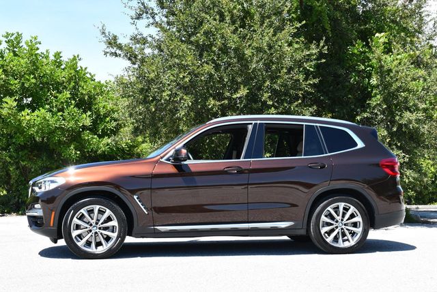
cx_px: 218
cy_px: 146
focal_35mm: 58
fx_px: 705
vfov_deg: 23.4
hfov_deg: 34.5
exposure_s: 1/250
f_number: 7.1
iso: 200
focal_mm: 29
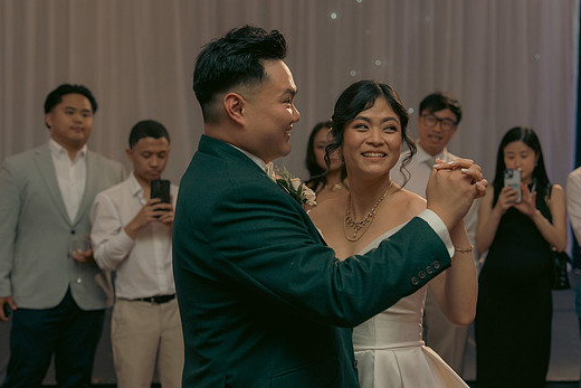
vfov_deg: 20.0
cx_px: 293
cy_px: 198
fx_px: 1098
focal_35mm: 68
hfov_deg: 29.6
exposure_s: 1/160
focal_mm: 61
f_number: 3.5
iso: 2500
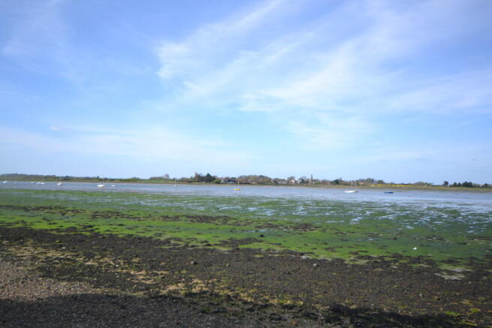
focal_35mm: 30
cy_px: 164
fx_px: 410
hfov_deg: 61.9
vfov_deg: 43.6
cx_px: 246
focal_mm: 20
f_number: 7.1
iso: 100
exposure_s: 1/200
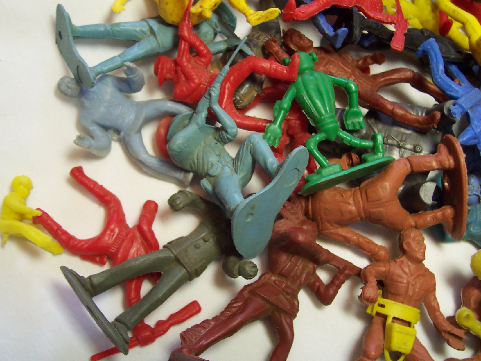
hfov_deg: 50.1
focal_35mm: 37
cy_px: 180
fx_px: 514
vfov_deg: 38.7
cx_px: 240
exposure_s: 1/30
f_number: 2.8
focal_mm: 5.6
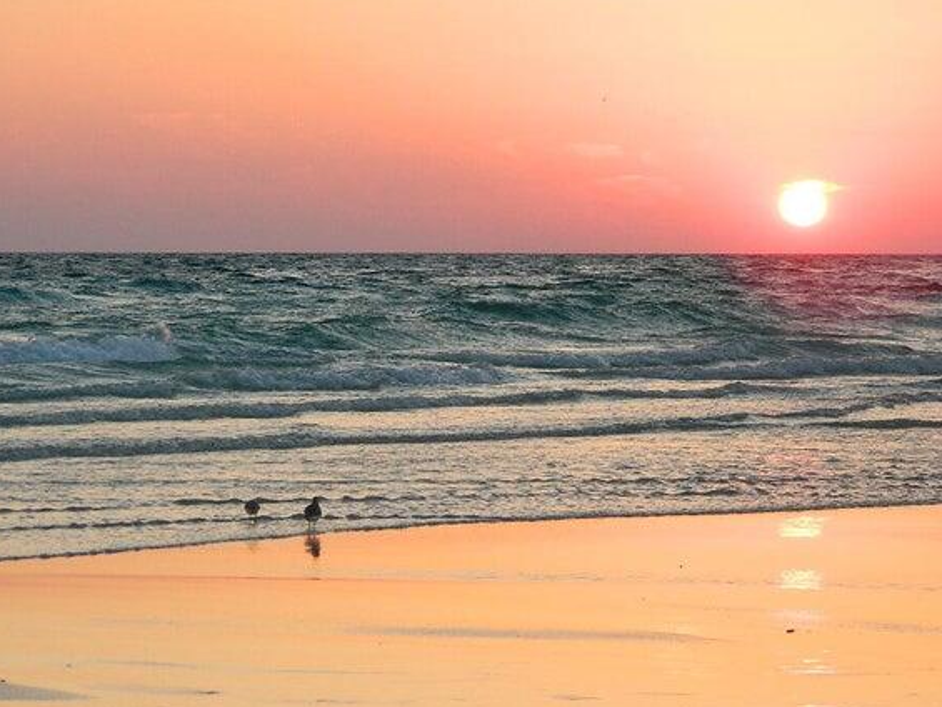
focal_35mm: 170
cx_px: 410
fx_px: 4627
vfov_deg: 8.7
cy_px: 369
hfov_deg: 11.6
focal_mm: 27
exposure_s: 1/100
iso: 80
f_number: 4.9
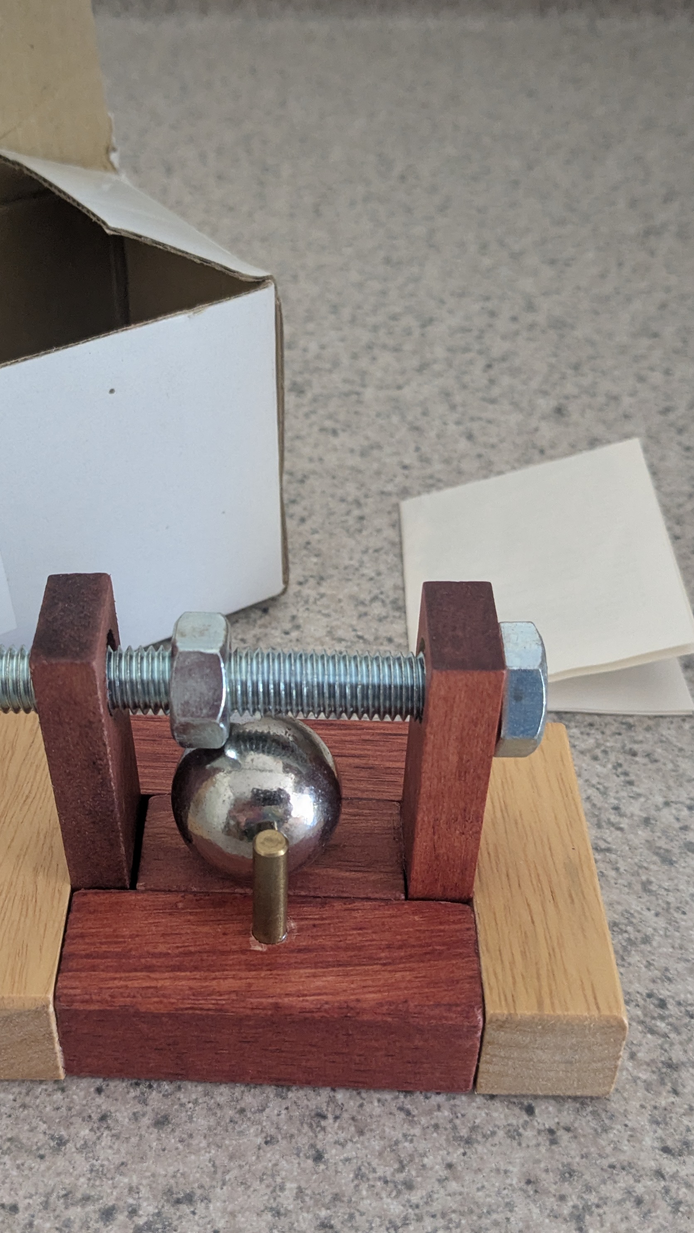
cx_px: 213
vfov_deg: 50.5
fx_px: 1308
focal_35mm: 40
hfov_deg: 29.4
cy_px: 621
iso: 259
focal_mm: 4.38
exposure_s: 1/40
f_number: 1.73
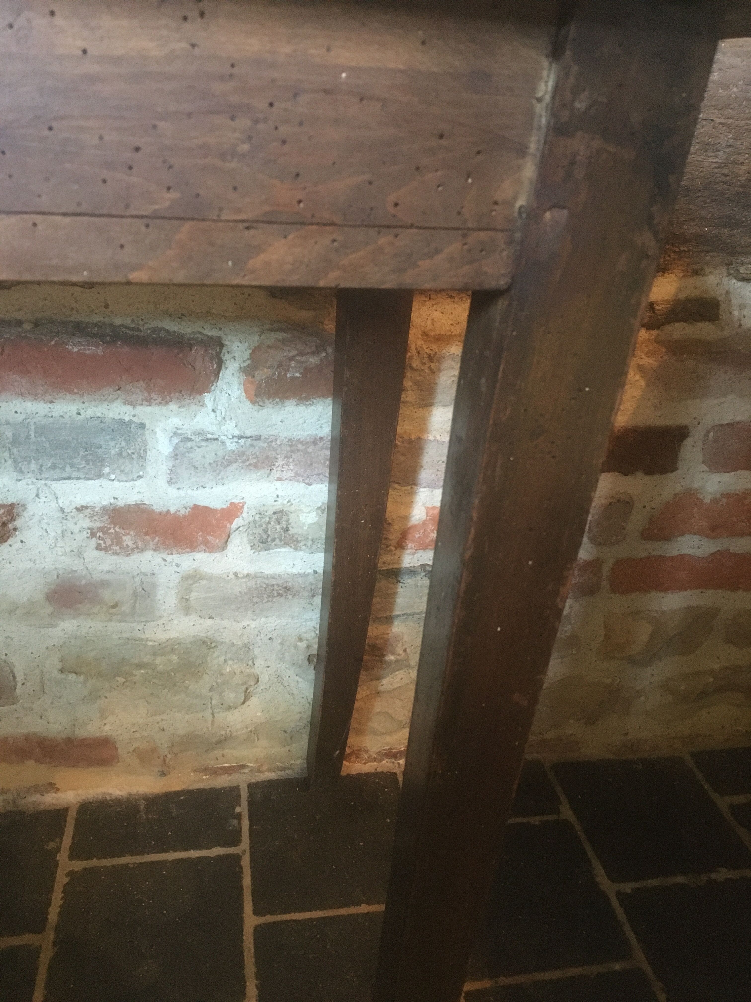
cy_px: 501
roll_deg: -5.5
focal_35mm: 29
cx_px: 376
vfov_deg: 61.7
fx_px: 839
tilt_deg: -25.1
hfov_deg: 48.2
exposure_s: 1/17
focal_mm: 4.15
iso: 320
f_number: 2.2
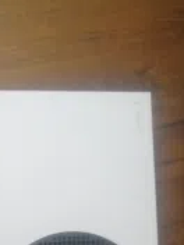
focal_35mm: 59
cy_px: 256
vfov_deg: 30.0
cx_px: 8
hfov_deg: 23.9
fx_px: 418
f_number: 1.8
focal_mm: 3.95
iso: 500
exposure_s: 1/20
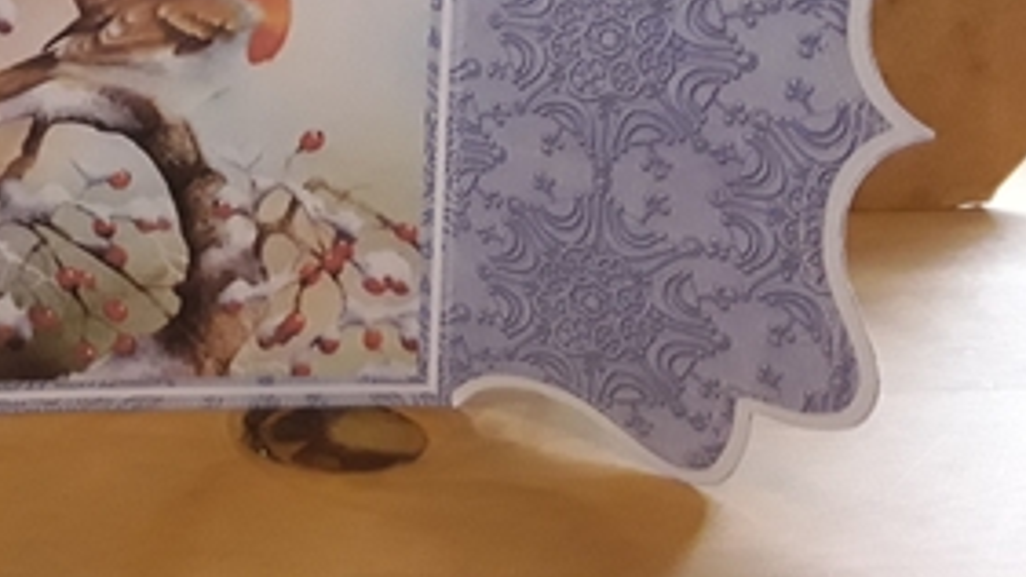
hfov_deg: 42.0
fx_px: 1279
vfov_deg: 24.7
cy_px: 64
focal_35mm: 47
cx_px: 219
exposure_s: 1/17
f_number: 1.9
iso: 320
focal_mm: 2.91
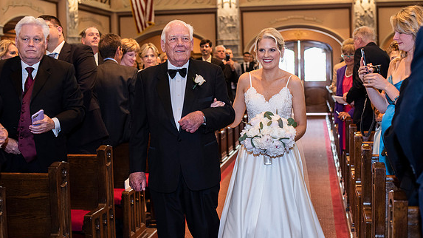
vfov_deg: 22.6
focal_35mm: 53
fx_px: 594
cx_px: 213
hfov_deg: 39.2
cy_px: 105
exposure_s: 1/80
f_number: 3.2
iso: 1600
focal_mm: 50
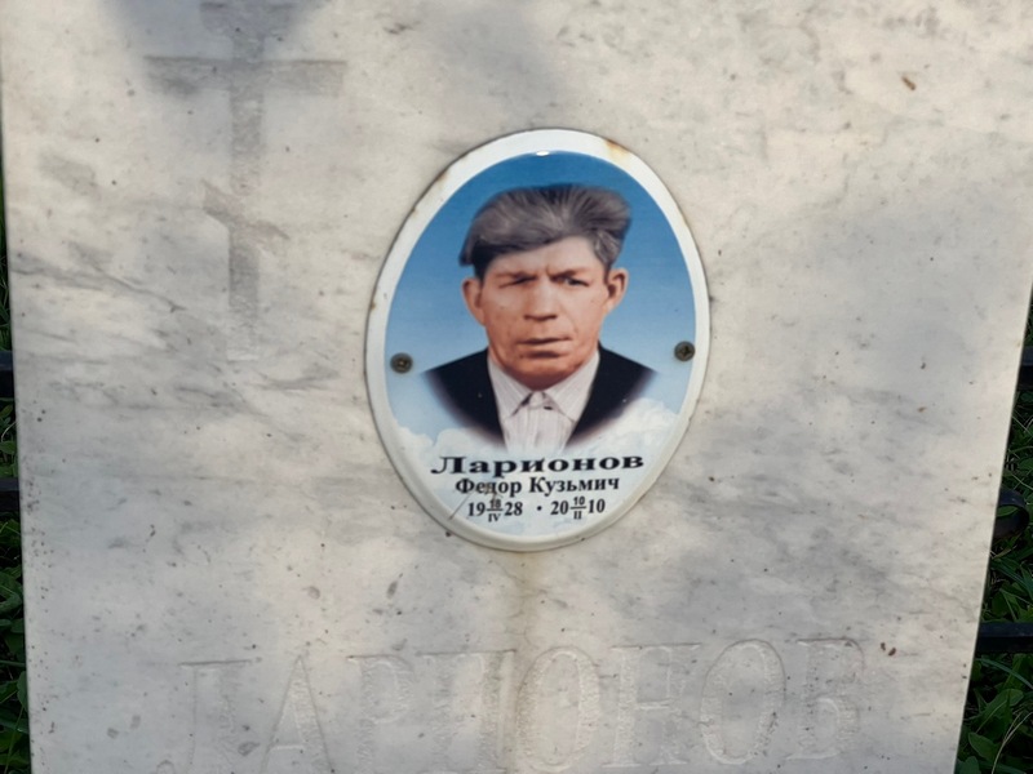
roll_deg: -1.8
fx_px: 2298
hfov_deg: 25.3
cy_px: 387
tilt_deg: -26.8
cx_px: 516
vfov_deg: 19.1
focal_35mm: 77
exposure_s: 1/298
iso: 32
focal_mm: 9
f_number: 2.8
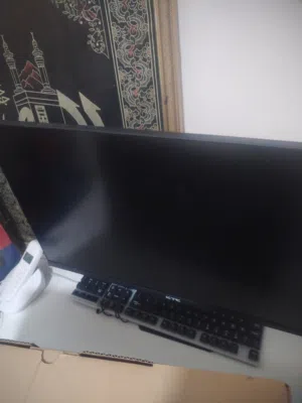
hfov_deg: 48.2
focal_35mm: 29
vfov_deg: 61.7
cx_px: 151
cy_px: 202
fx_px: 337
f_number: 1.8
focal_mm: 4.75
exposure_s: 1/25
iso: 1443
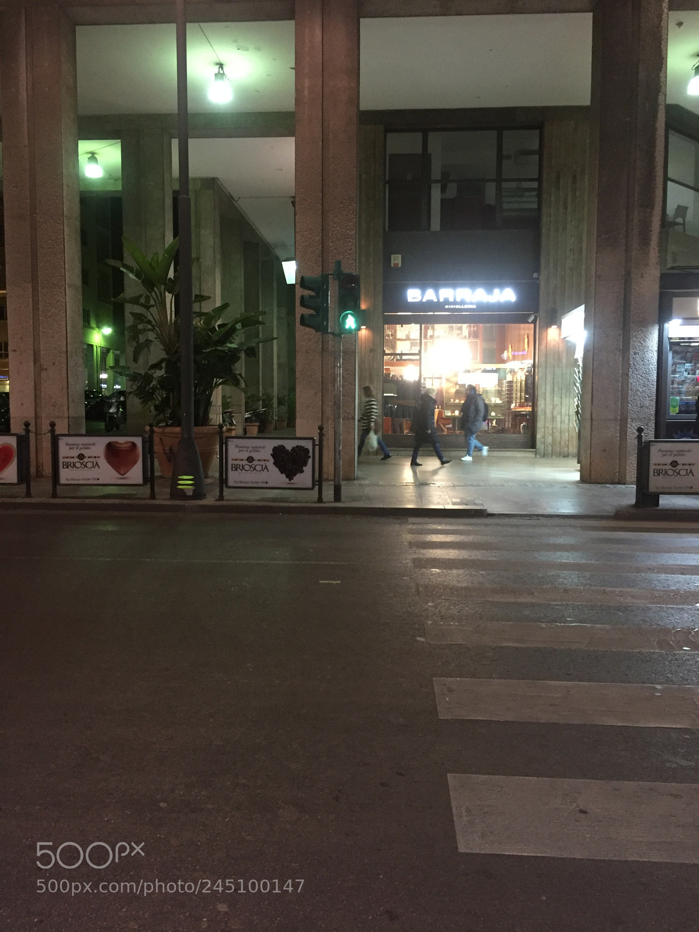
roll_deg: -0.6
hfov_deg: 48.2
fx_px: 781
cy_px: 466
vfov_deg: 61.7
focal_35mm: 29
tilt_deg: -4.1
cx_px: 350
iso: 250
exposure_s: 1/20
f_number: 2.2
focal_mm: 4.15
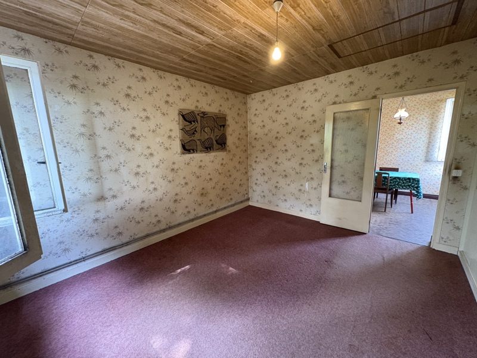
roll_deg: +1.5
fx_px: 193
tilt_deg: -8.8
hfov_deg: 102.1
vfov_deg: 85.7
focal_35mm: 14
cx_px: 238
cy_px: 179
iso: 500
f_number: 2.2
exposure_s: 1/60
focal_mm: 2.22
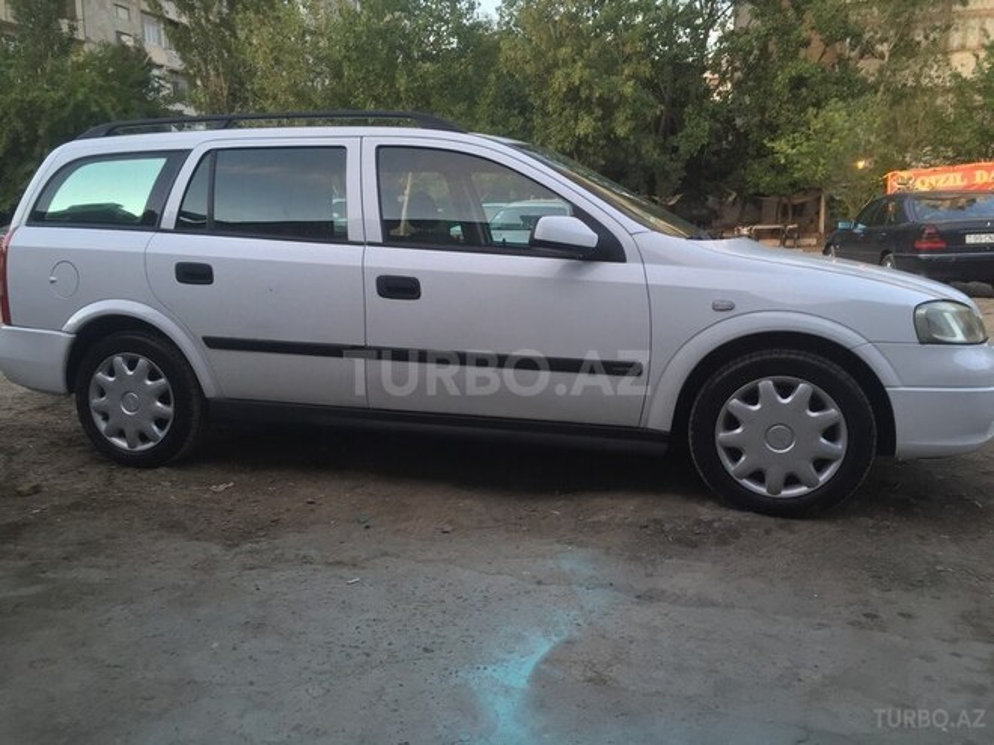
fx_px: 833
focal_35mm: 29
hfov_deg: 61.7
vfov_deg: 48.2
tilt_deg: -4.8
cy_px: 372
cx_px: 497
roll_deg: +0.9
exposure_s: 1/33
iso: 64
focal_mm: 4.15
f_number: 2.2
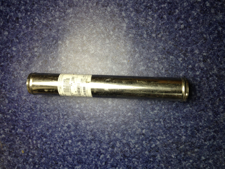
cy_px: 84
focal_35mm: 33
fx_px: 214
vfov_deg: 42.9
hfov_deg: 55.4
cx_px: 112
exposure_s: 1/24
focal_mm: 4.12
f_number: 2.4
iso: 50
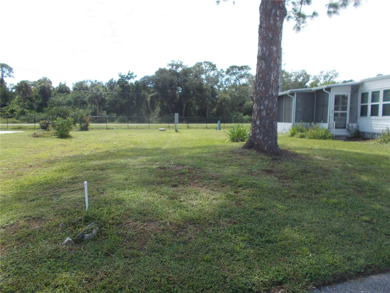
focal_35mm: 26
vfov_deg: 53.1
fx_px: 293
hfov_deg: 67.3
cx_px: 195
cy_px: 146
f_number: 3.2
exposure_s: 1/500
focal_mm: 4.6
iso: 80
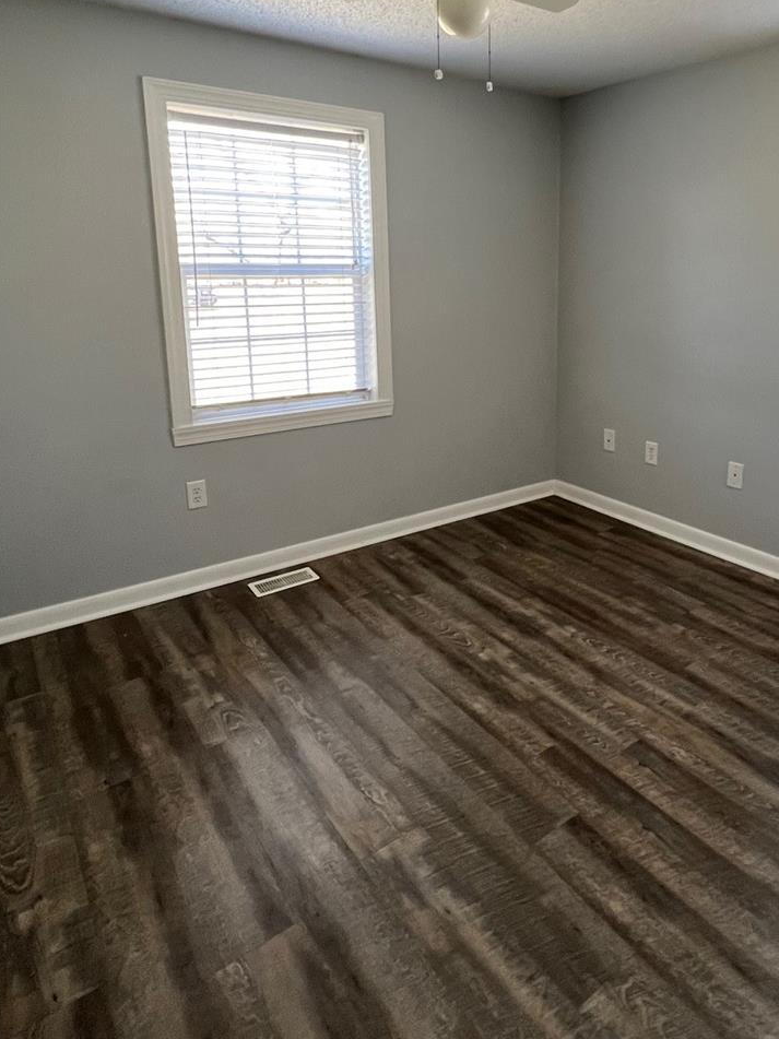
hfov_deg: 62.3
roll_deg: -0.2
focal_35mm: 21
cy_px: 392
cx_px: 499
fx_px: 630
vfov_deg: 77.6
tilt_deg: -8.9
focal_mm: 1.57
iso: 250
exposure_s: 1/88
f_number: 1.8
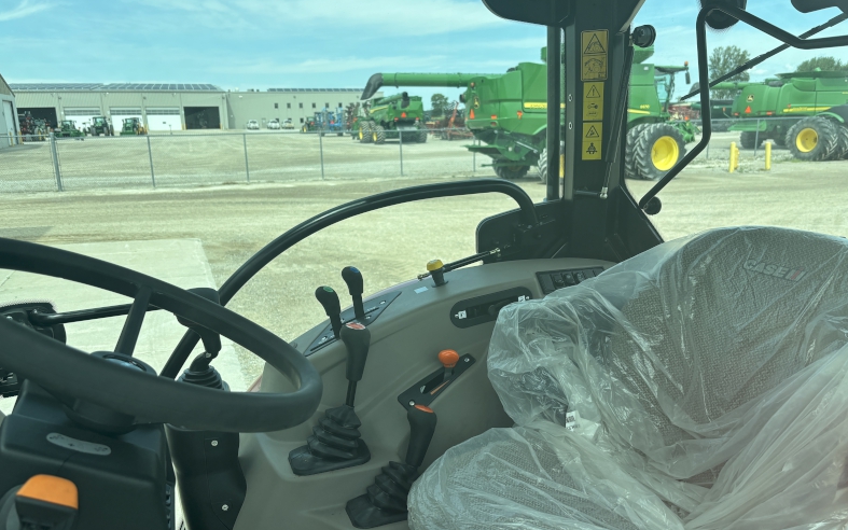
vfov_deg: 44.5
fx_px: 647
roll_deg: +0.8
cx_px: 425
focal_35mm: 28
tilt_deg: -15.7
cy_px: 296
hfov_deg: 66.5
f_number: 1.6
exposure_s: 1/1037
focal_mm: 5.96
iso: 50
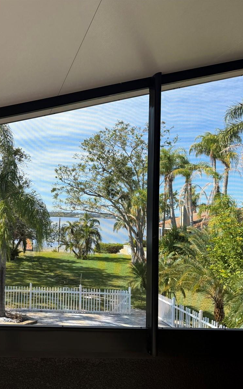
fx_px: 360
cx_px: 27
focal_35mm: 34
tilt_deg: +3.4
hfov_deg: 35.2
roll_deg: -1.7
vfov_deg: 56.7
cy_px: 194
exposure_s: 1/2000
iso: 80
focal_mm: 6.76
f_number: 1.78
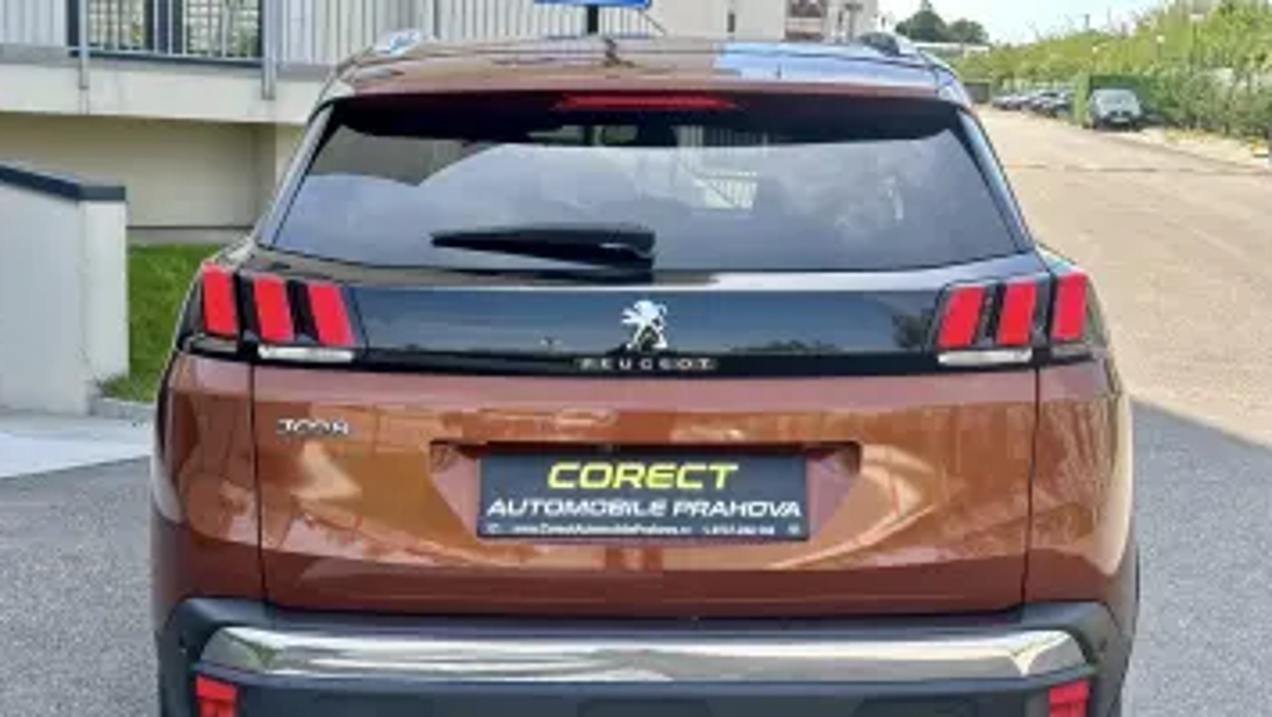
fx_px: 1788
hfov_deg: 39.2
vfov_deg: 22.6
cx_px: 634
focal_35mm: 53
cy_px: 427
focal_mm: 6.86
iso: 64
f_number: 1.78
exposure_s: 1/558
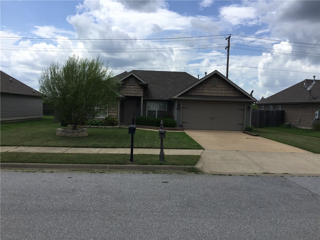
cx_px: 160
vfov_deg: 45.4
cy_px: 120
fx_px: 287
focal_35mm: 31
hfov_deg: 58.4
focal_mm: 3.3
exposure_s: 1/2146
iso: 25
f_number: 2.4
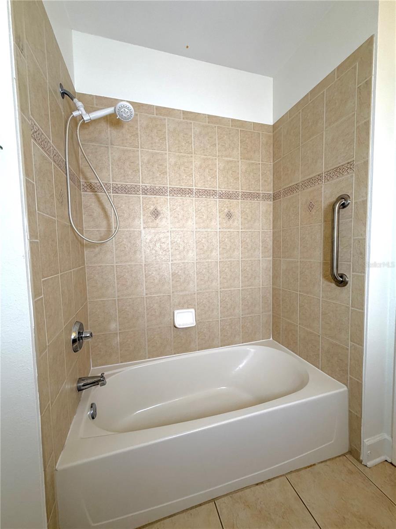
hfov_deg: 85.7
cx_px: 198
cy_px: 264
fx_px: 214
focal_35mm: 14
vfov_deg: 102.1
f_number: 2.2
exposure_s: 1/81
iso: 125
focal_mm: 2.22
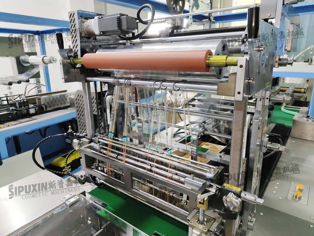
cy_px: 118
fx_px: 209
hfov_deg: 73.9
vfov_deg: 58.9
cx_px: 157
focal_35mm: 23
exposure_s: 1/50
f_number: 1.88
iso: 190
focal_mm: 5.56
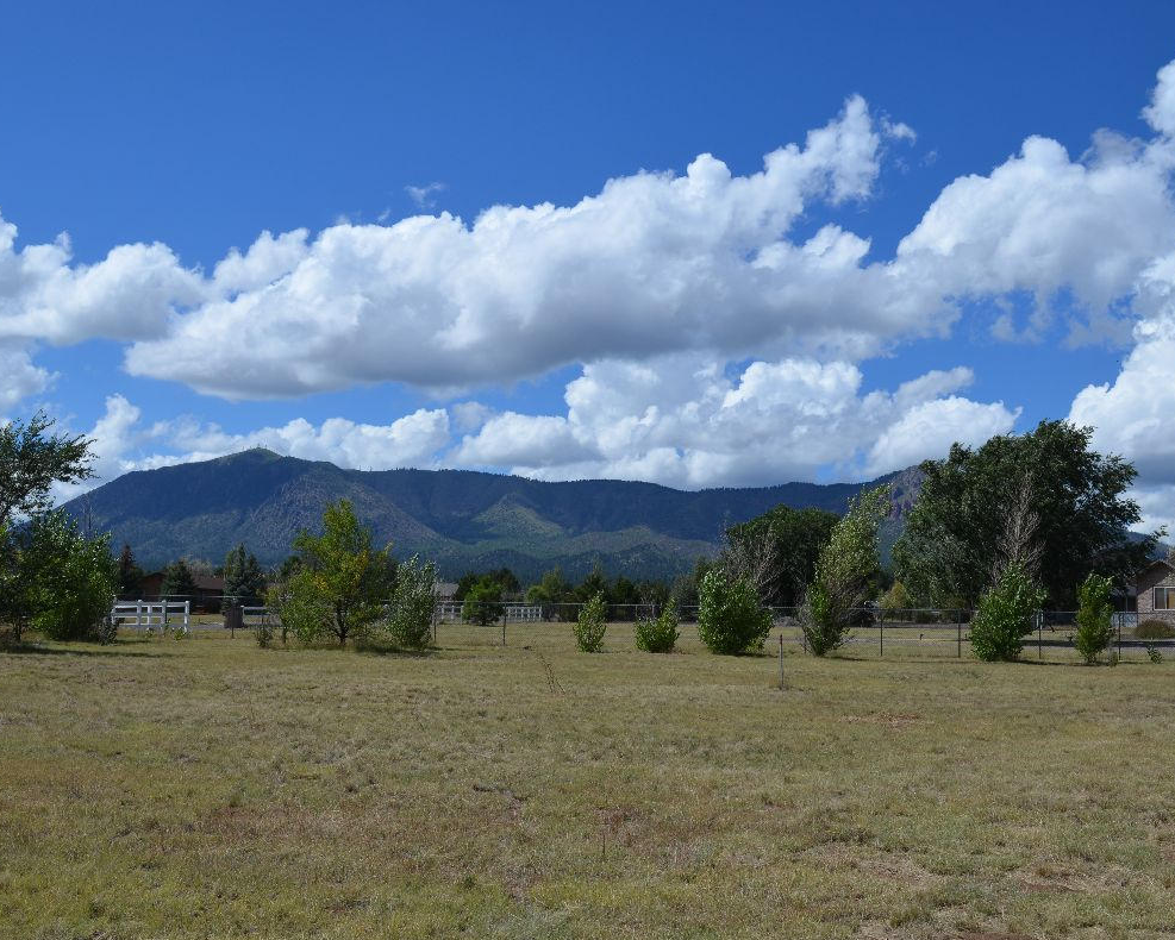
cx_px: 545
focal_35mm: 41
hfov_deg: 44.8
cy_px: 472
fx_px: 1426
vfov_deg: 36.5
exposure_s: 1/400
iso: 100
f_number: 9
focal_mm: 24
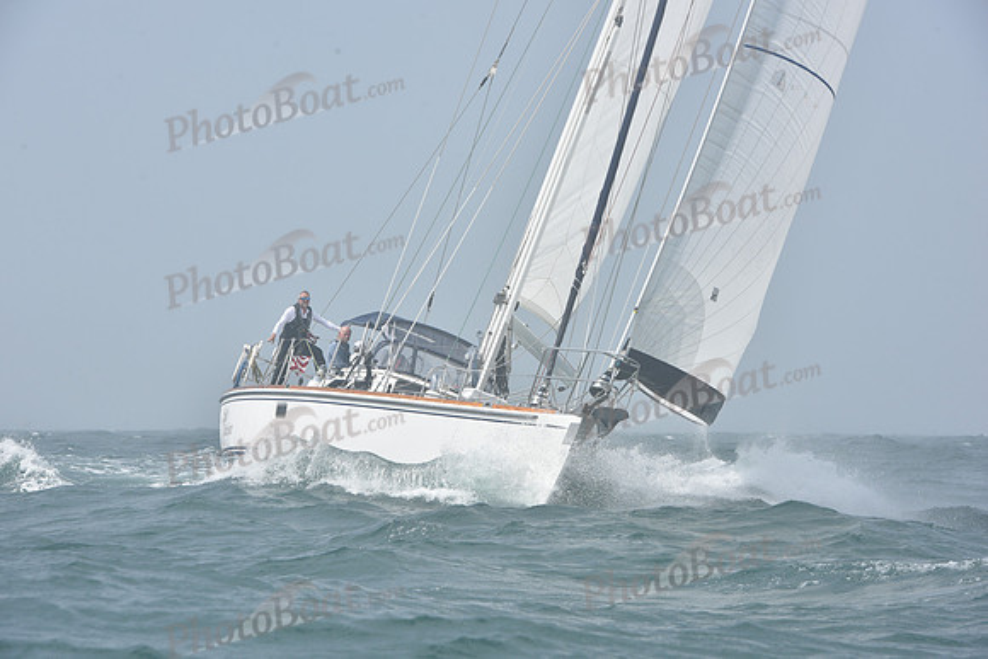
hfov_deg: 13.7
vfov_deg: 9.2
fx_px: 4117
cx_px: 494
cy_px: 330
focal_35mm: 150
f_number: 11
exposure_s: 1/800
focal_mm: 150
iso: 320
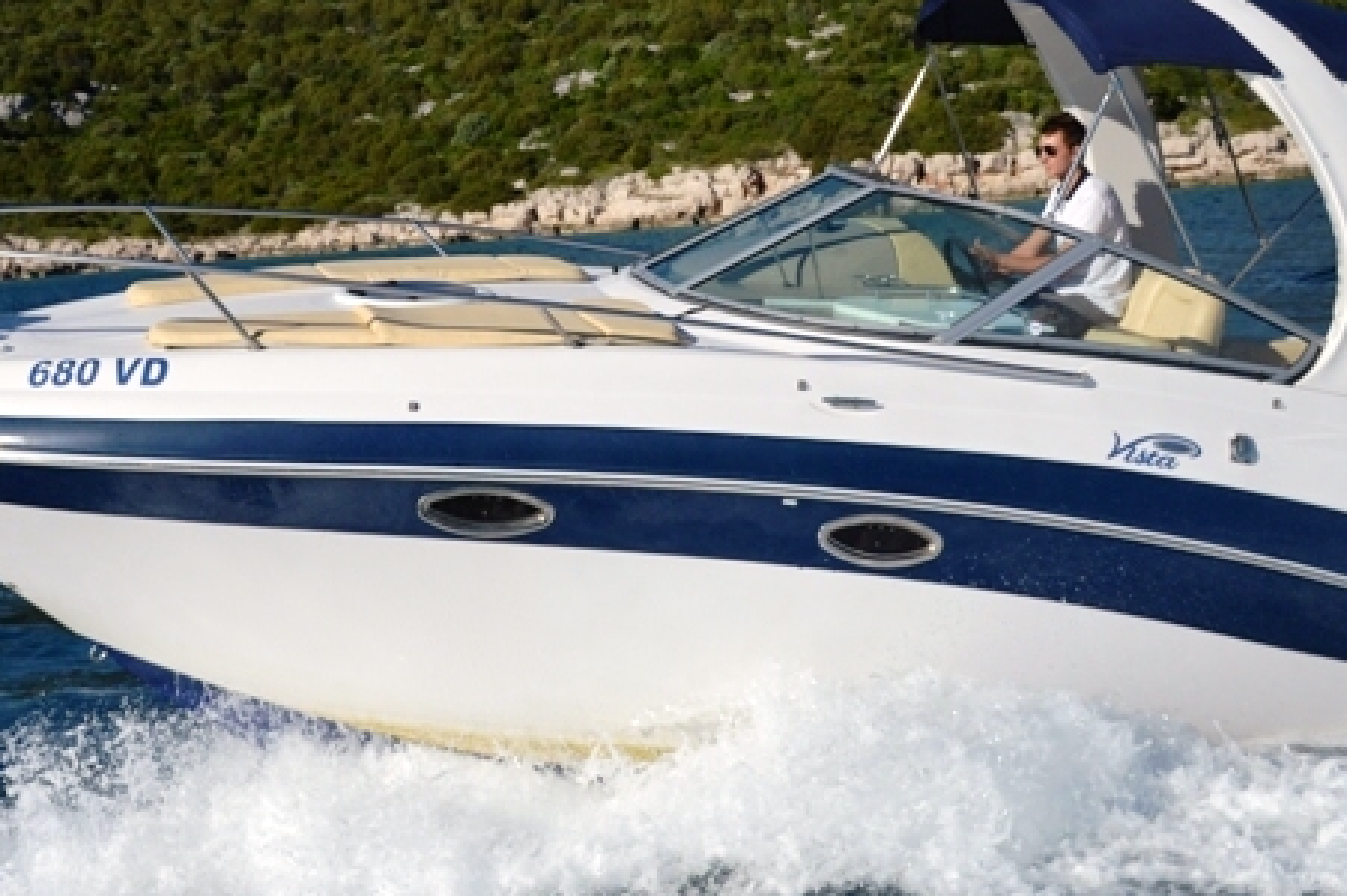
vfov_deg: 22.5
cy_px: 346
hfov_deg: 33.4
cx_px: 618
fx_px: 2243
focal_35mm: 60
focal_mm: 20
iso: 125
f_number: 3.5
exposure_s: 1/4000
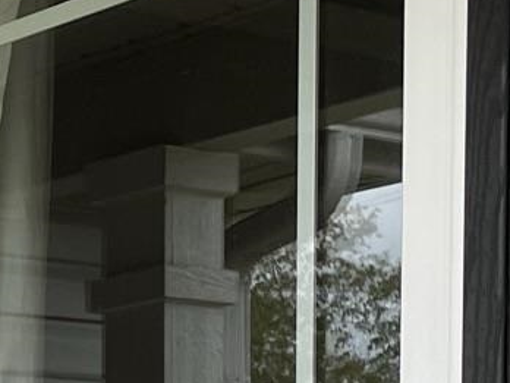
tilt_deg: -4.7
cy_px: 870
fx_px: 2254
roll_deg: +1.6
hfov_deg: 12.0
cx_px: -387
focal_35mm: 153
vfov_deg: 8.9
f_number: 1.6
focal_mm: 4.2
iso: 50
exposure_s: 1/121
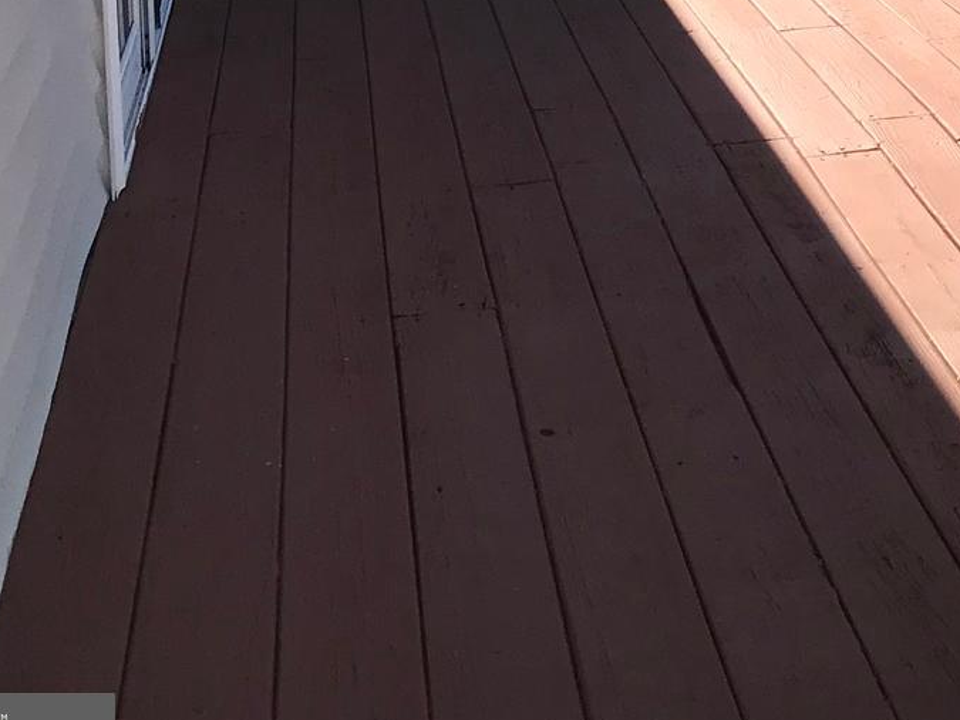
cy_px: -283
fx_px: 2357
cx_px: 1216
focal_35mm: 85
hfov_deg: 21.1
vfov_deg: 16.2
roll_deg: -0.1
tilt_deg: -5.9
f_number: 1.8
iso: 20
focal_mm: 3.99
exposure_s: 1/1623
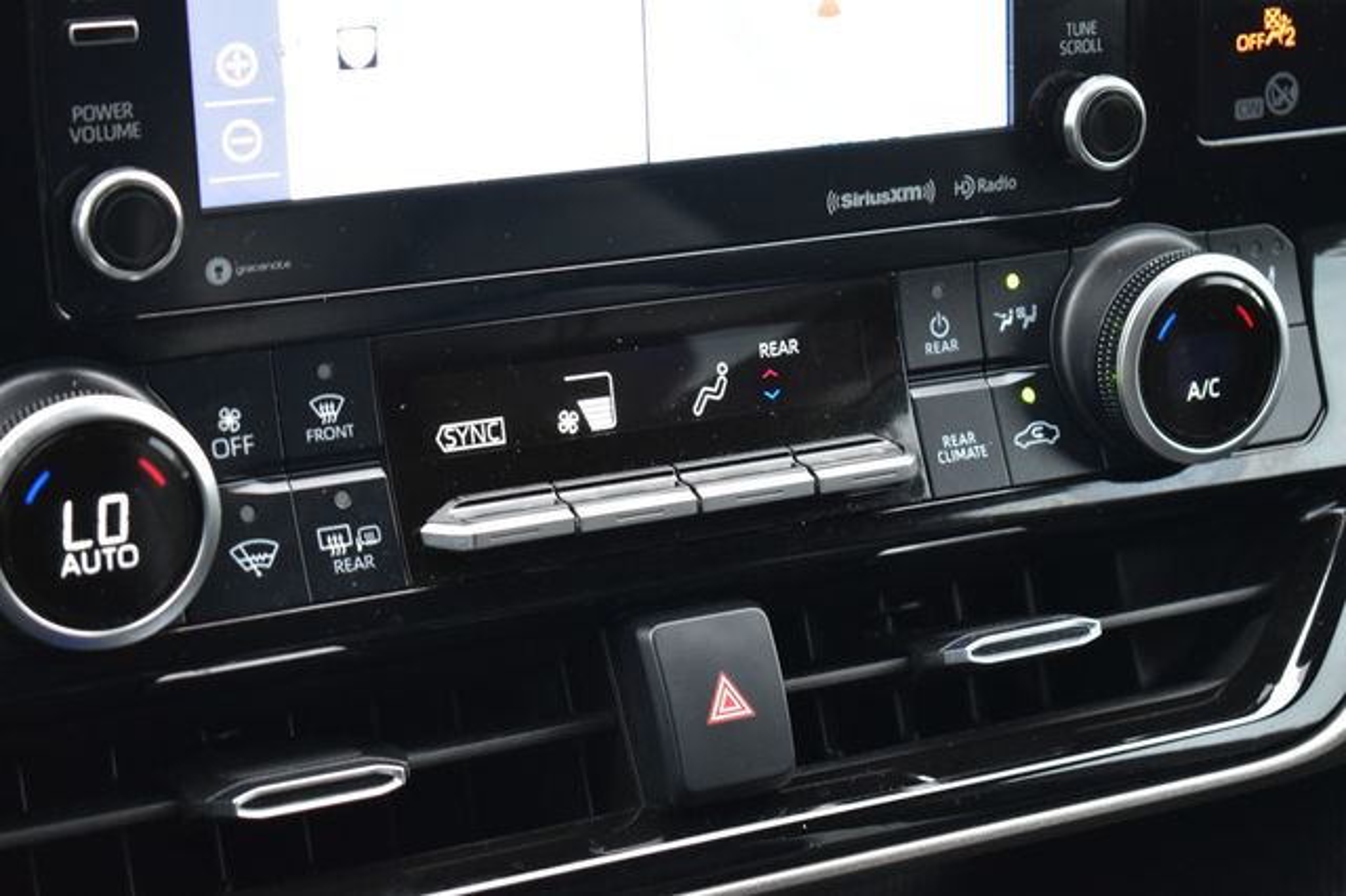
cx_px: 673
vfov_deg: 16.5
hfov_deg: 24.6
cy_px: 448
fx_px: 3083
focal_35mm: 82
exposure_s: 1/15
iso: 1600
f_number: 6.3
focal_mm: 55
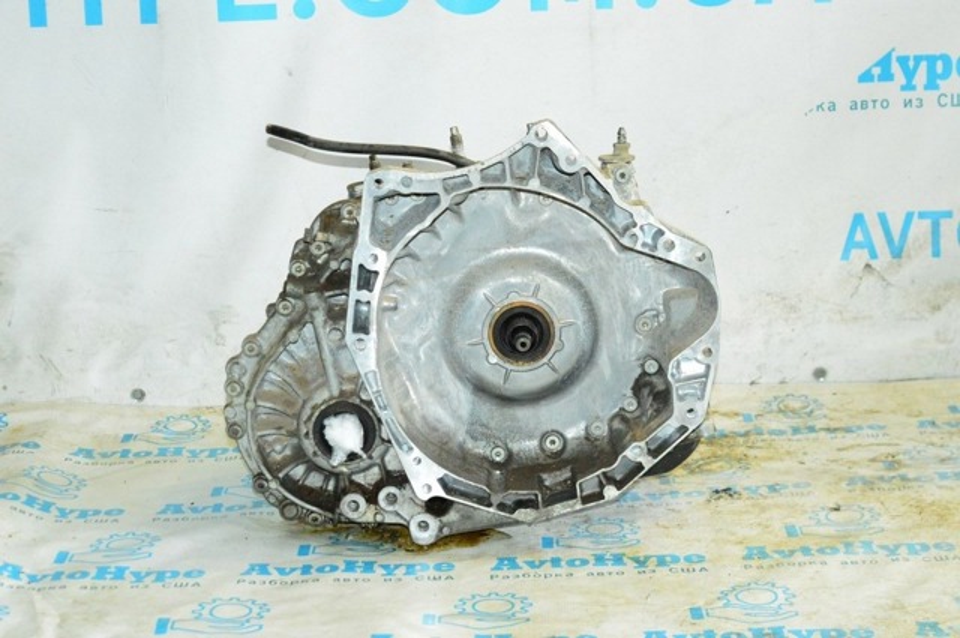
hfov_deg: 24.6
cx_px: 480
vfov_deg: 16.5
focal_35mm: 82
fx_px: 2197
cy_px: 319
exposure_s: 1/200
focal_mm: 55
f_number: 5.6
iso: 6400
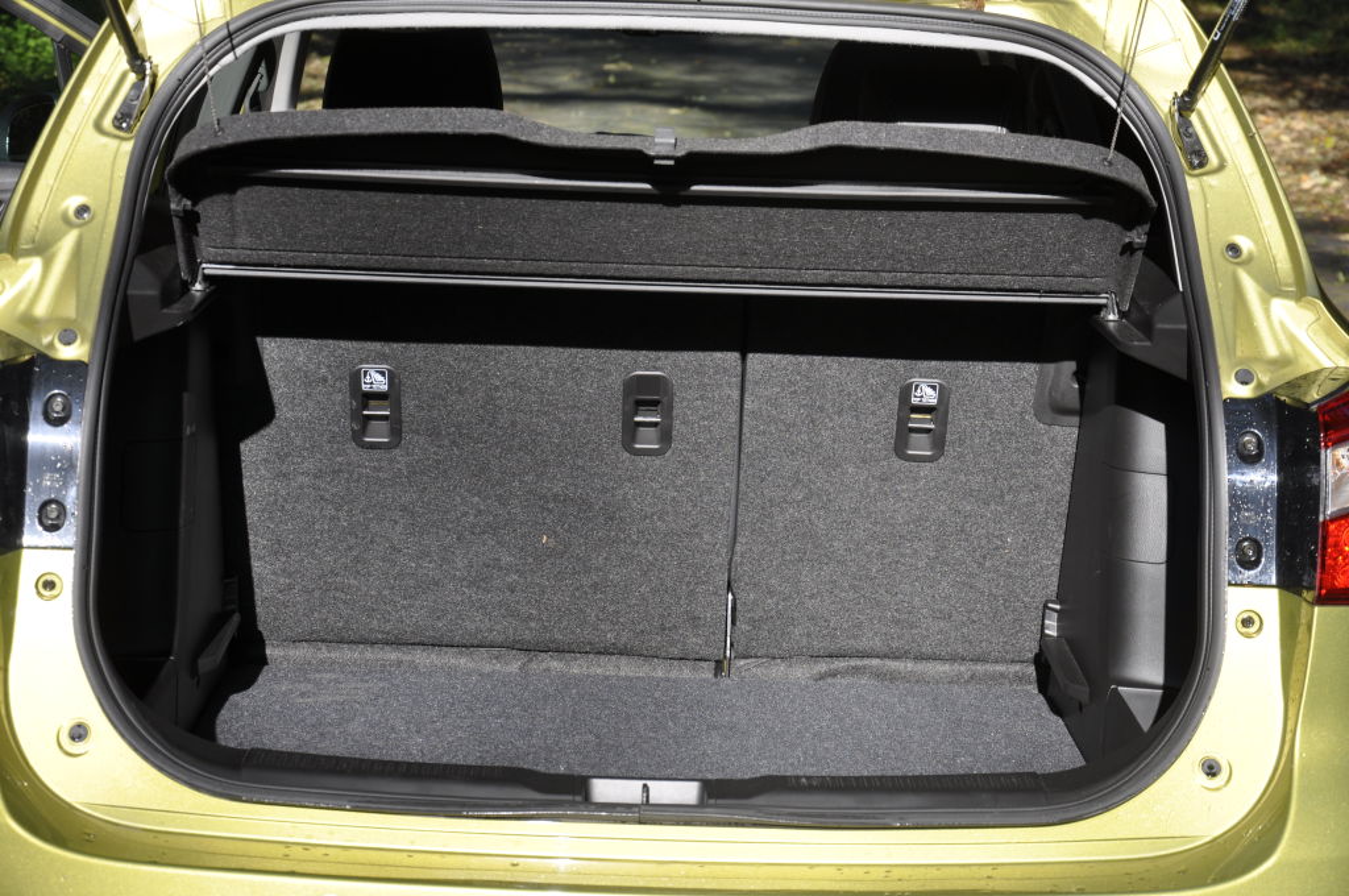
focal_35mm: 87
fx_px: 3256
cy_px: 448
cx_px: 674
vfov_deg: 15.7
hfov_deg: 23.4
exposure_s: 1/200
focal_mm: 58
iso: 200
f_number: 7.1
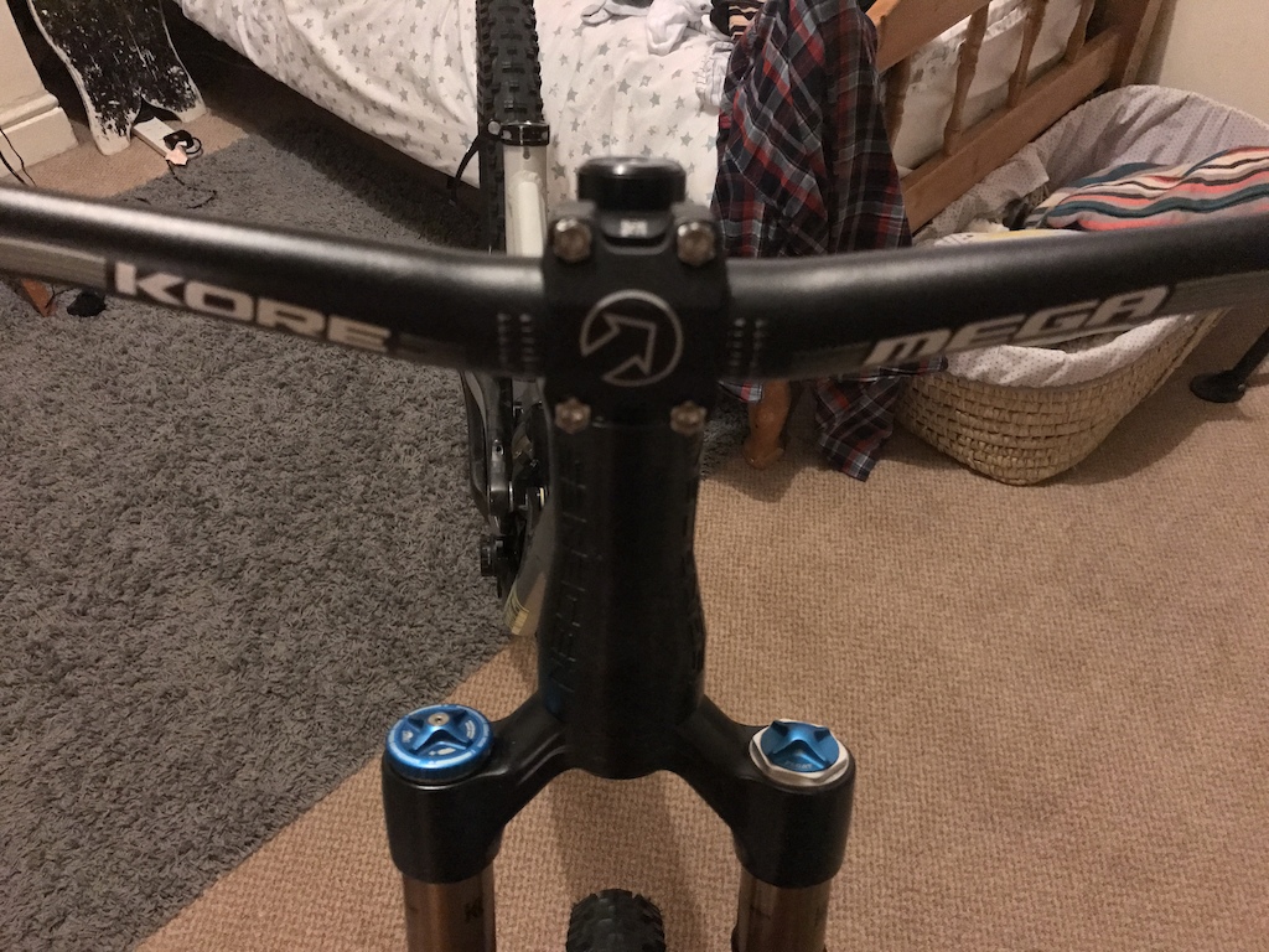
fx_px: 1026
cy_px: 476
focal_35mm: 28
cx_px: 634
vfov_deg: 49.7
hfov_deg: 63.4
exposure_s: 1/17
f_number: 1.8
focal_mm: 3.99
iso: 800
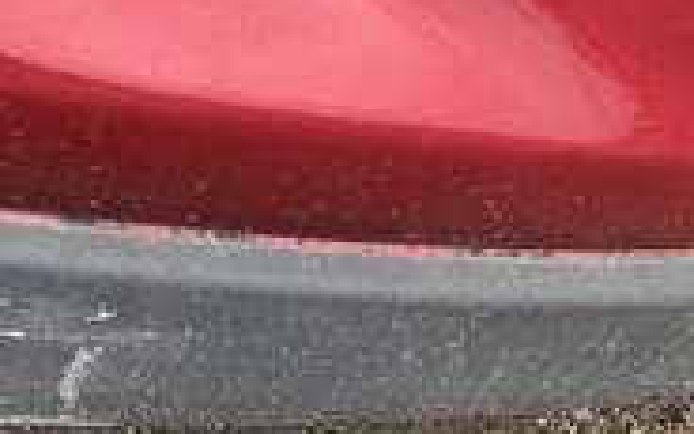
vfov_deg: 19.1
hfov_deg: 28.4
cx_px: -30
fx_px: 1267
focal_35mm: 67
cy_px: 38
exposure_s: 1/378
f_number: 1.8
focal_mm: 3
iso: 25
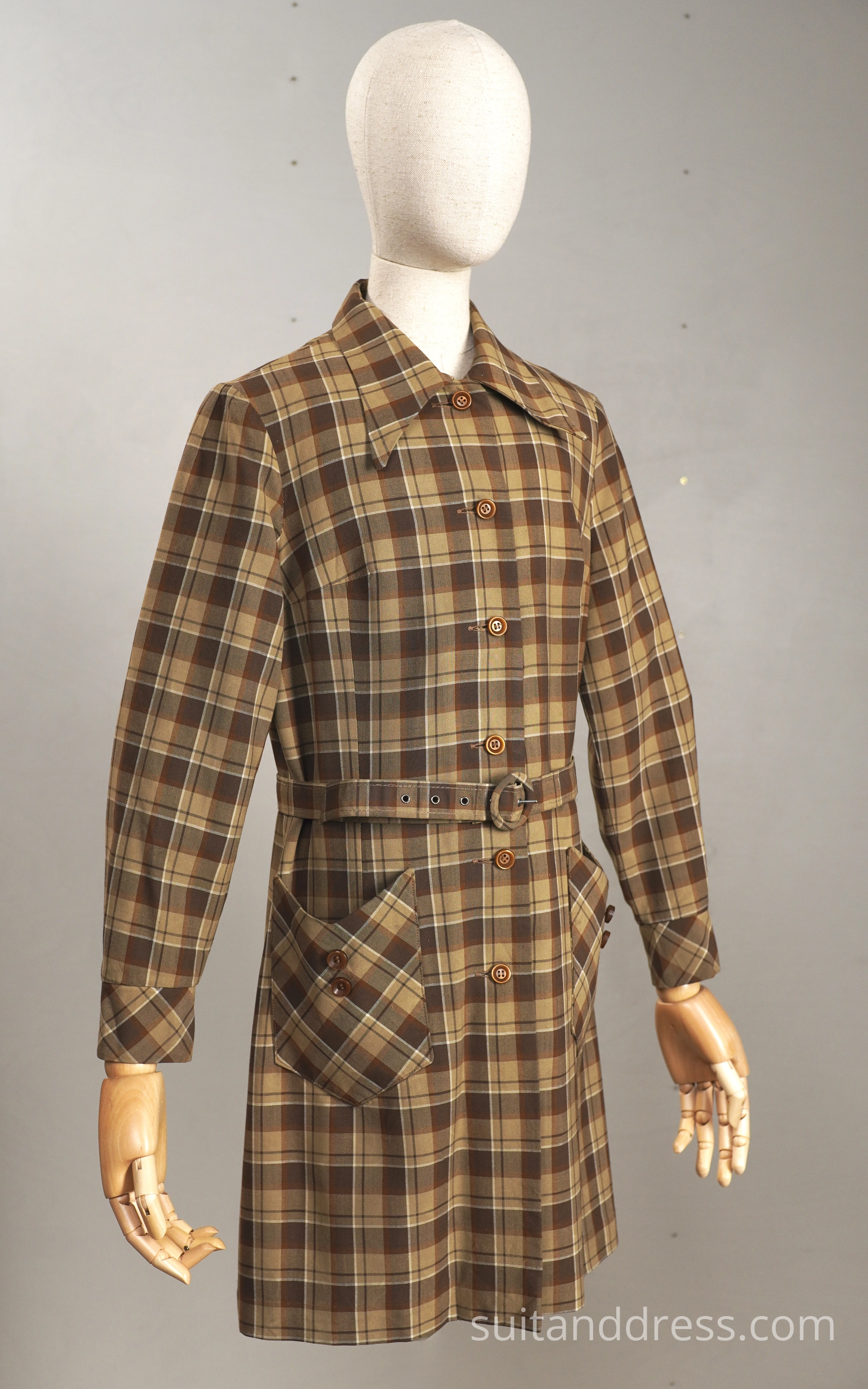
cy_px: 695
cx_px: 411
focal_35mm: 49
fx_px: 1855
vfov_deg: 41.1
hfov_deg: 26.3
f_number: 4
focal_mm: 32
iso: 200
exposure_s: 1/100
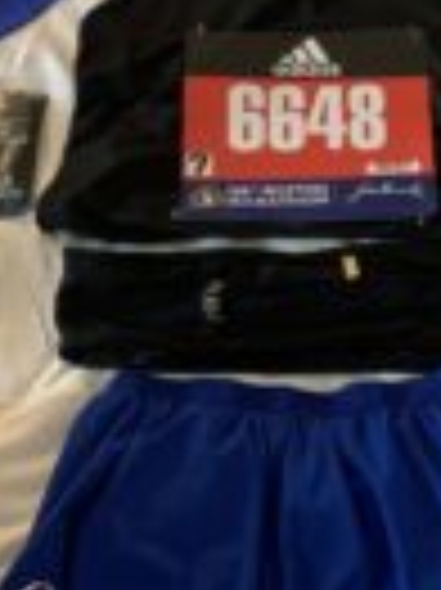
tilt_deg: -64.9
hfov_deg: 20.0
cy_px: 345
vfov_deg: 26.7
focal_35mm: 73
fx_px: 1242
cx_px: 322
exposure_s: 1/40
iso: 320
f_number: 1.8
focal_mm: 4.25
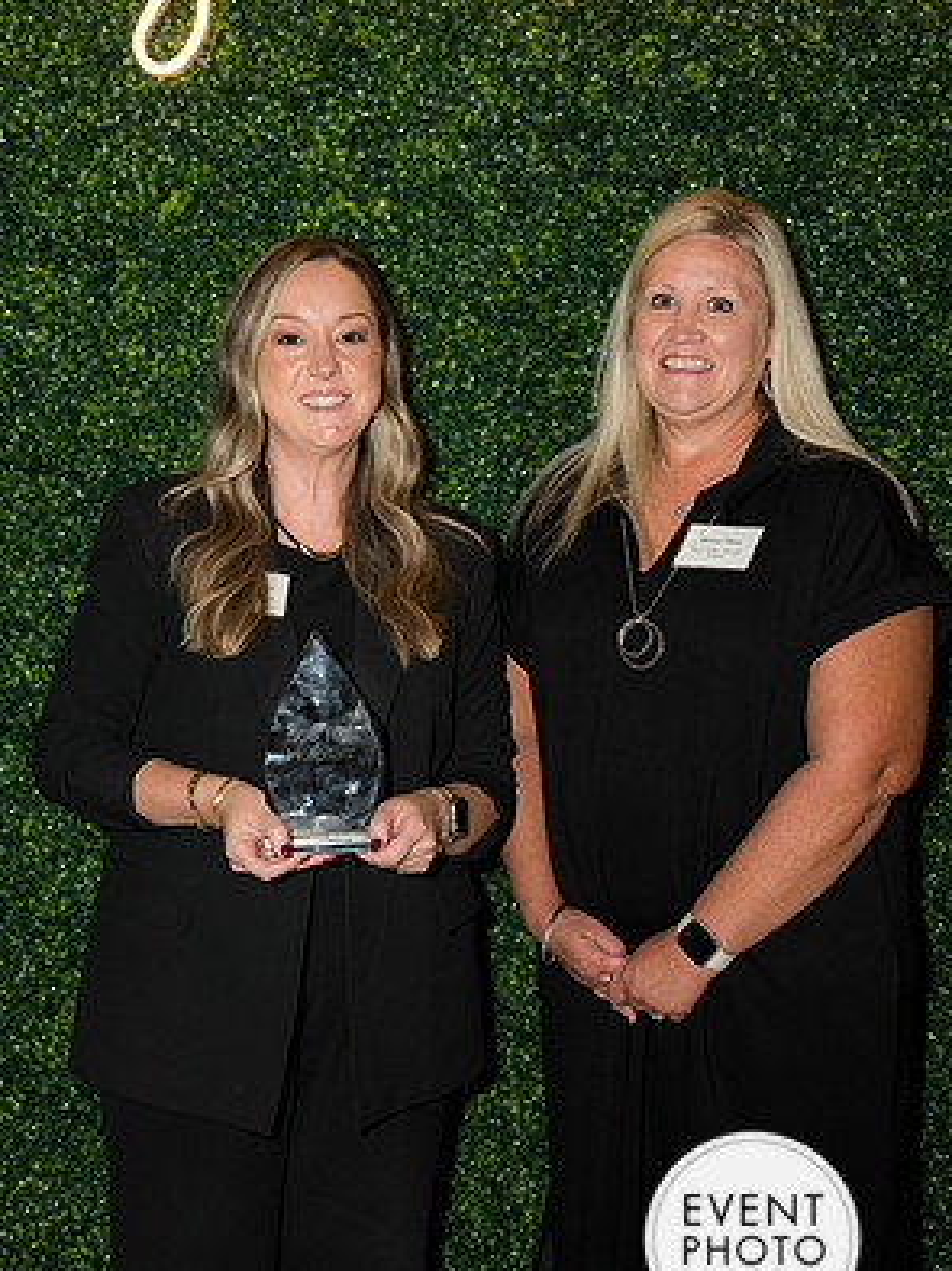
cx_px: 481
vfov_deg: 29.0
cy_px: 723
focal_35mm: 67
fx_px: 2459
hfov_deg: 21.9
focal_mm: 61
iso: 640
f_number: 5
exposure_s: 1/160
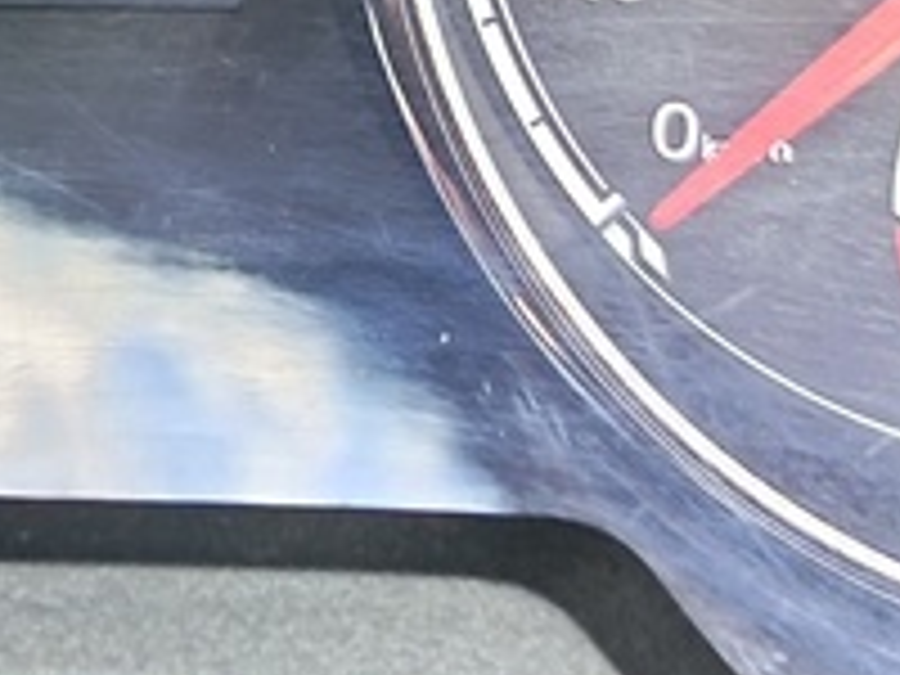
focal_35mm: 123
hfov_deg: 15.5
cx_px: -153
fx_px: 3198
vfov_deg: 11.3
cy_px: -482
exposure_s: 1/50
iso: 788
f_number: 1.75
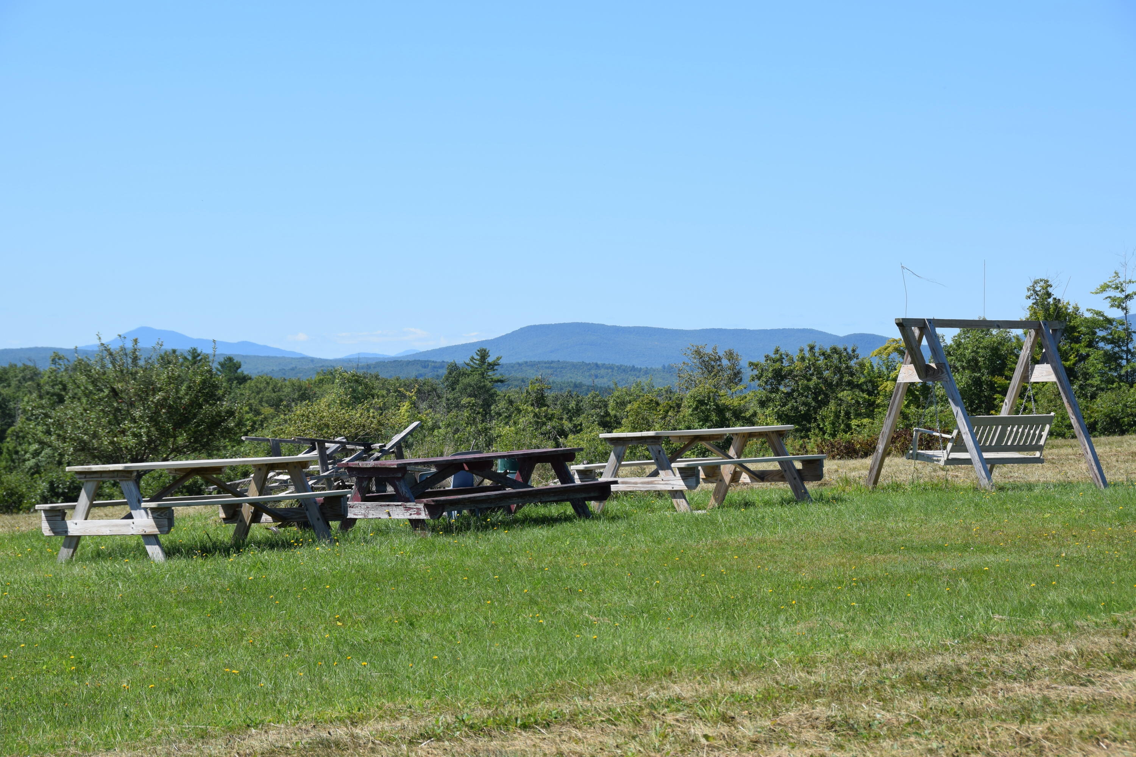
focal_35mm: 105
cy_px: 378
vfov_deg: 13.0
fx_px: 3313
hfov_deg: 19.5
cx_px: 568
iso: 200
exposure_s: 1/400
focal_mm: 70
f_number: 10
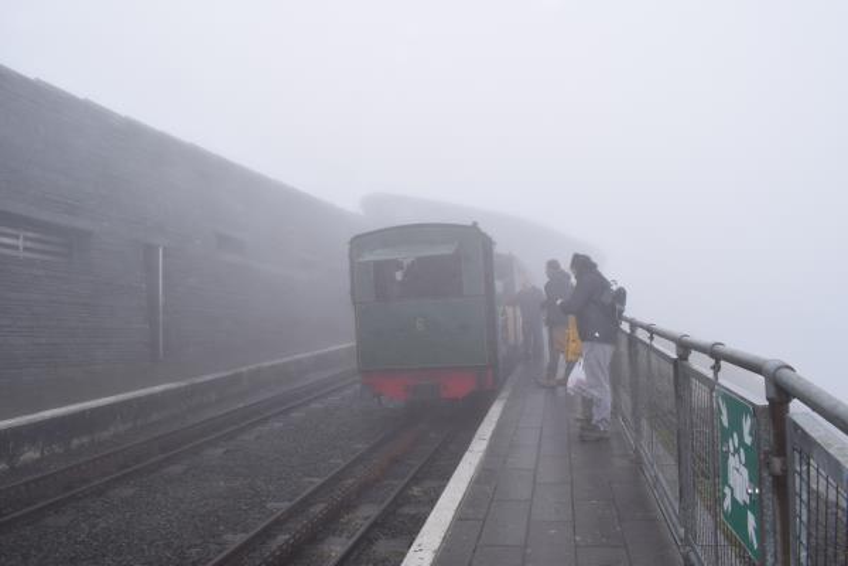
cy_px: 283
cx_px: 424
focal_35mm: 27
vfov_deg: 47.9
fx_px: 636
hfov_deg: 67.4
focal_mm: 18
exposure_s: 1/200
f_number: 10
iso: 100
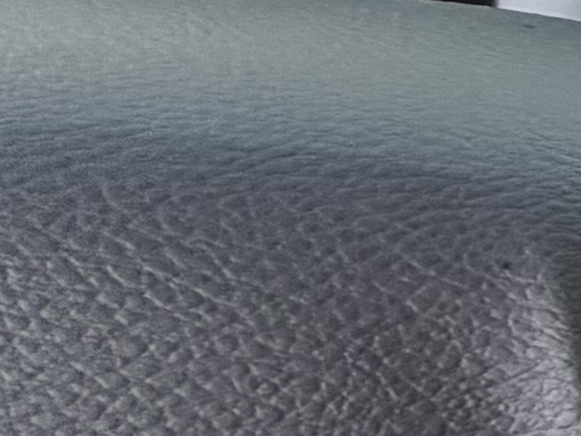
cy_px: 90
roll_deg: -0.6
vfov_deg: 13.3
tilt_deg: -25.4
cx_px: 2205
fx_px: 1863
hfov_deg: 8.7
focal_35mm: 111
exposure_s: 1/121
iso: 80
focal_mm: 2.22
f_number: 2.2
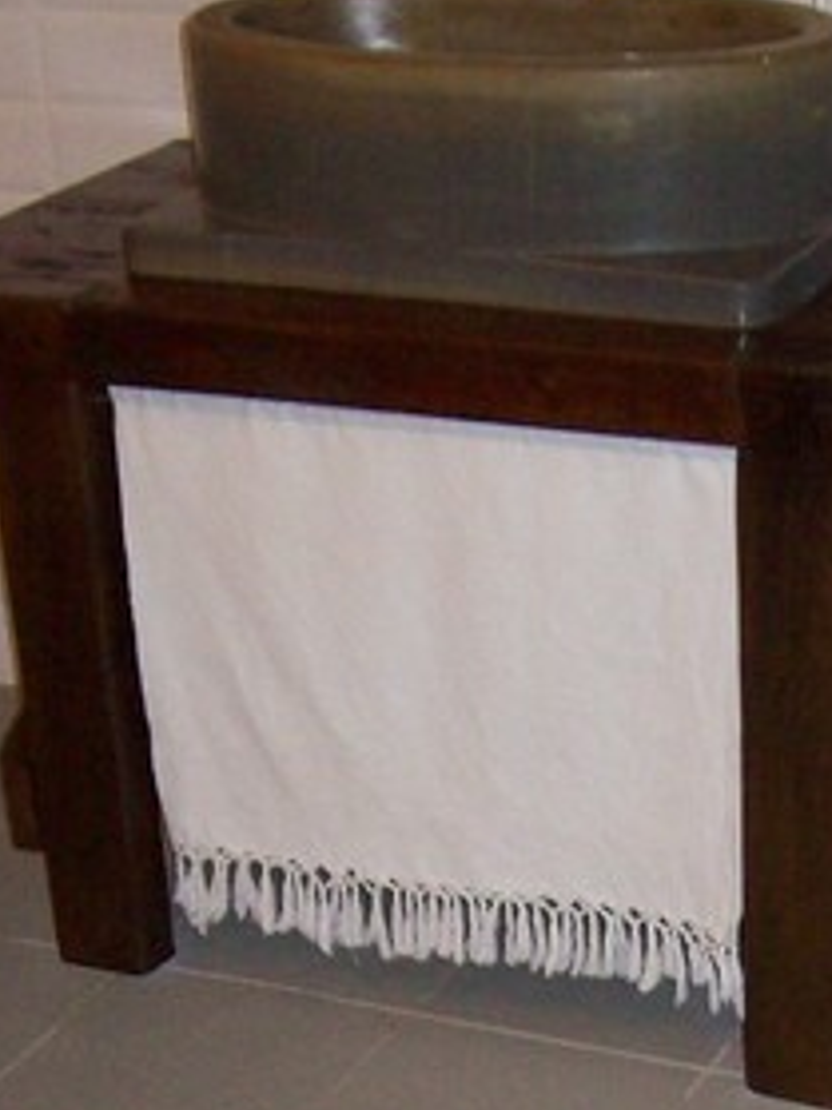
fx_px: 2951
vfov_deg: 20.3
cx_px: 637
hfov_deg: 16.0
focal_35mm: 92
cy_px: 1241
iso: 200
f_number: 2.7
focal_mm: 6
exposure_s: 1/64
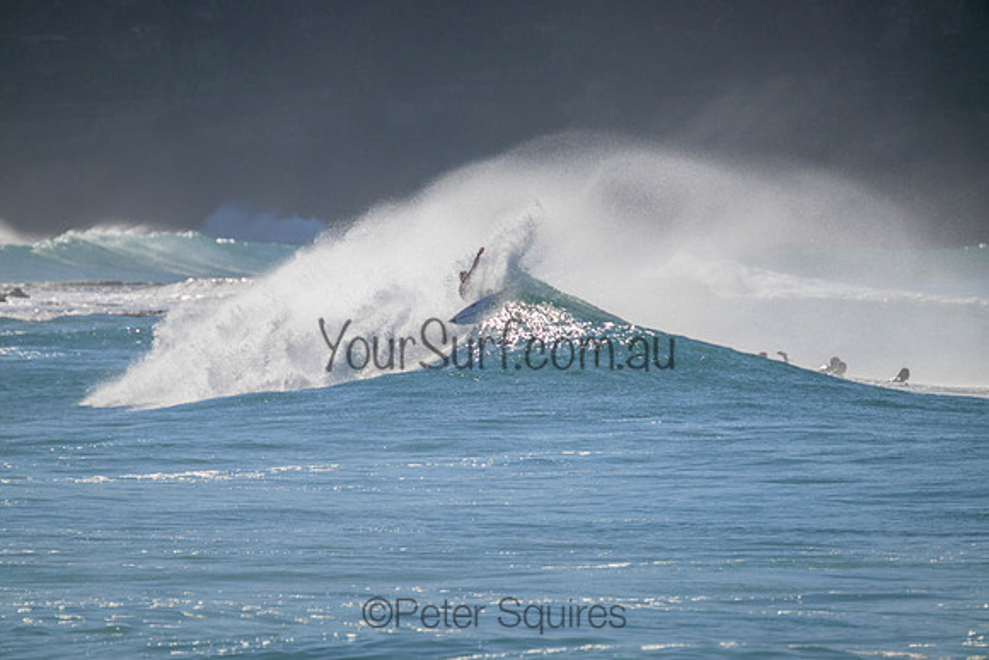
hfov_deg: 2.6
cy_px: 330
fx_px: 21982
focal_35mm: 800
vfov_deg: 1.7
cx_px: 494
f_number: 11
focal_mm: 800
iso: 450
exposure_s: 1/2000
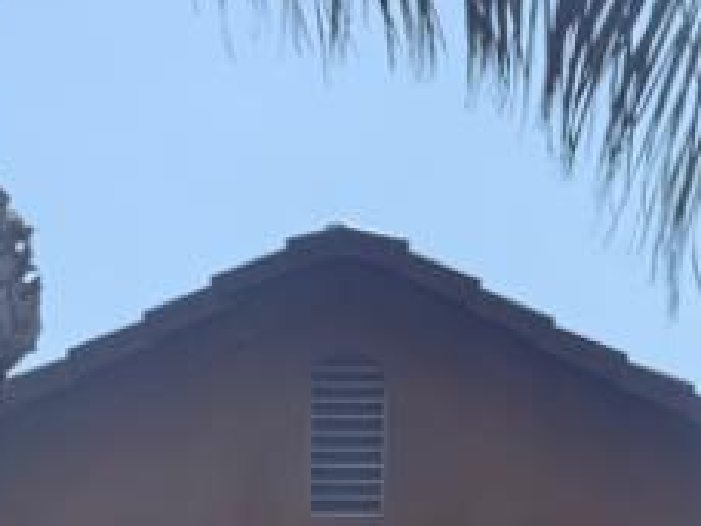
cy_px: 878
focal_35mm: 158
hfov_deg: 12.5
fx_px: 3200
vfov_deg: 9.1
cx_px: 255
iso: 80
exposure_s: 1/11905
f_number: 1.78
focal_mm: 6.76
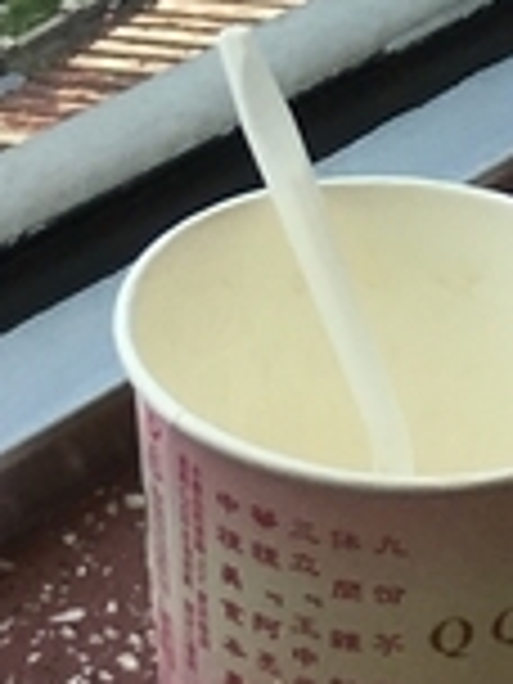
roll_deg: -2.6
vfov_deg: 9.2
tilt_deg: -12.1
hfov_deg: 7.6
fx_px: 3853
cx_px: 387
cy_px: -891
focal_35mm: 195
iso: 25
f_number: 2.2
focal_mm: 4.15
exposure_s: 1/801
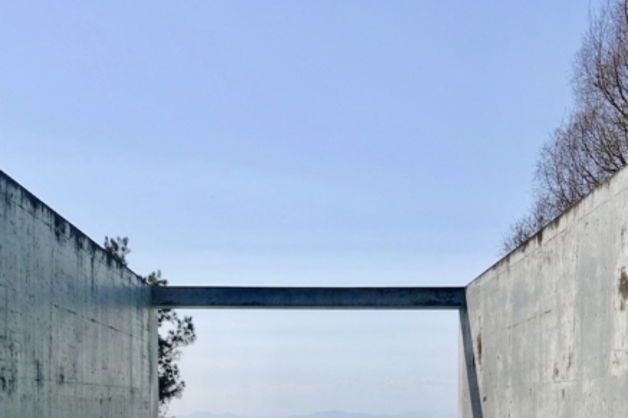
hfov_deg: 20.6
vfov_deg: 13.5
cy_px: 492
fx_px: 1726
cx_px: 310
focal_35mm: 99
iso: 125
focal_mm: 15.31
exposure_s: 1/125
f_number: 5.6
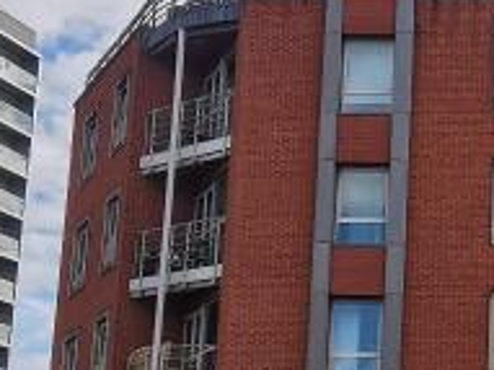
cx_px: 541
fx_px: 1298
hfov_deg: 20.6
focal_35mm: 91
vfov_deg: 16.0
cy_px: 344
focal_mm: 2.26
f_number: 2.2
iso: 50
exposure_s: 1/1767
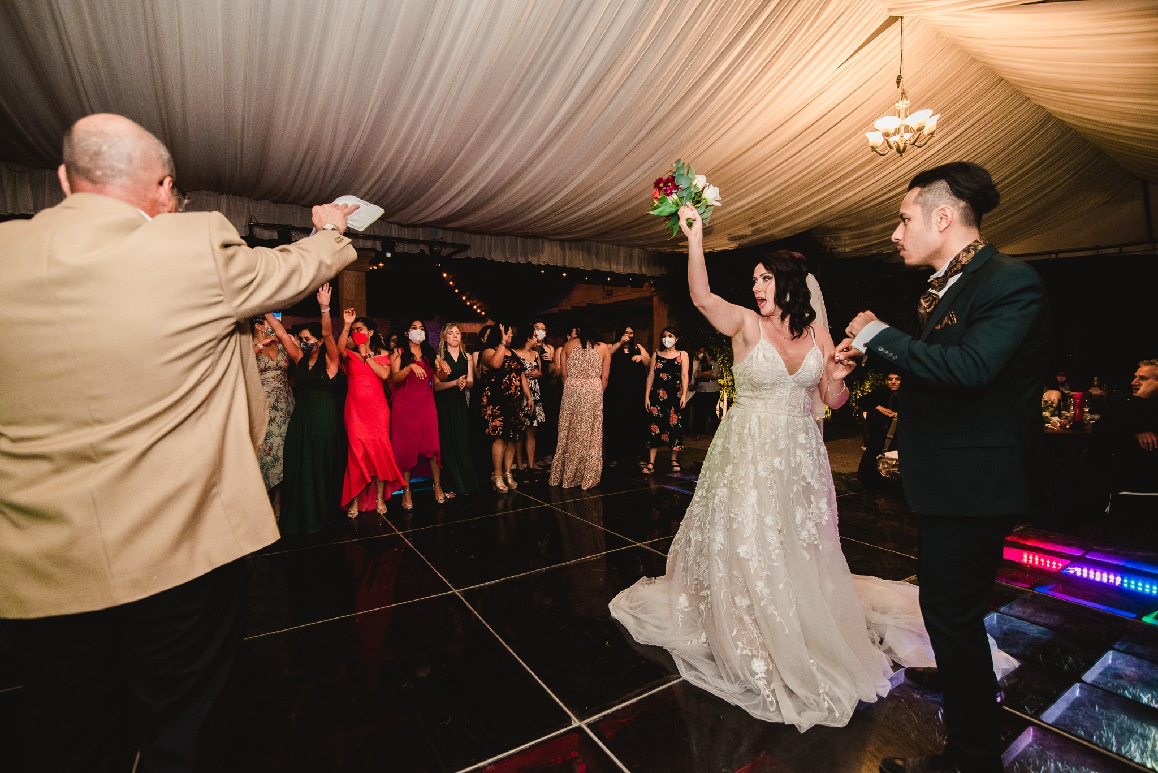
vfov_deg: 73.8
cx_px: 579
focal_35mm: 16
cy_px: 386
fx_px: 515
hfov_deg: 96.7
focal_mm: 16
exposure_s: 1/125
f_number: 3.2
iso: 1250
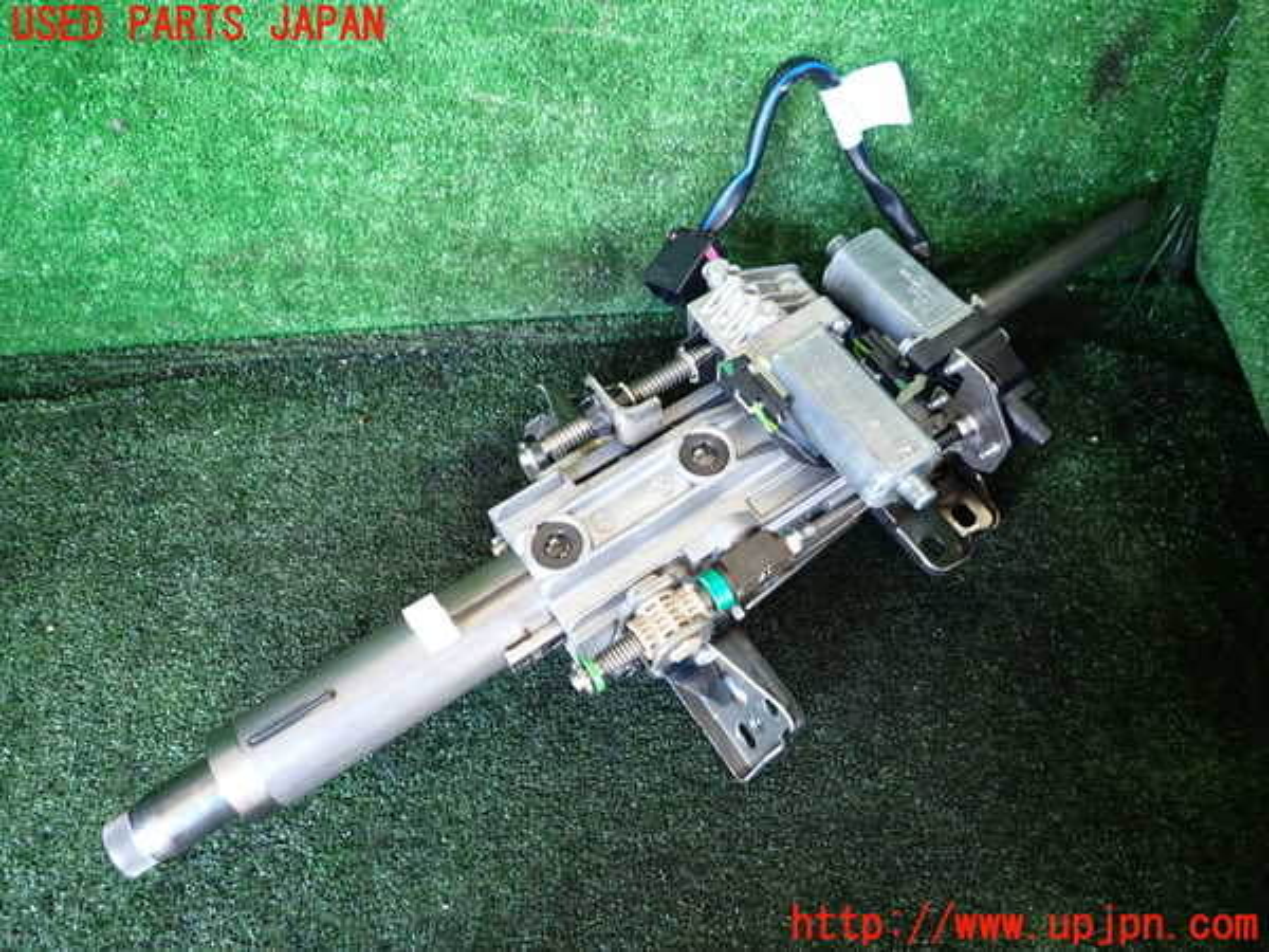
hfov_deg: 69.4
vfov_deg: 54.9
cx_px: 634
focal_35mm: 25
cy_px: 476
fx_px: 916
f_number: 2
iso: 250
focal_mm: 4.5
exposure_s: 1/30
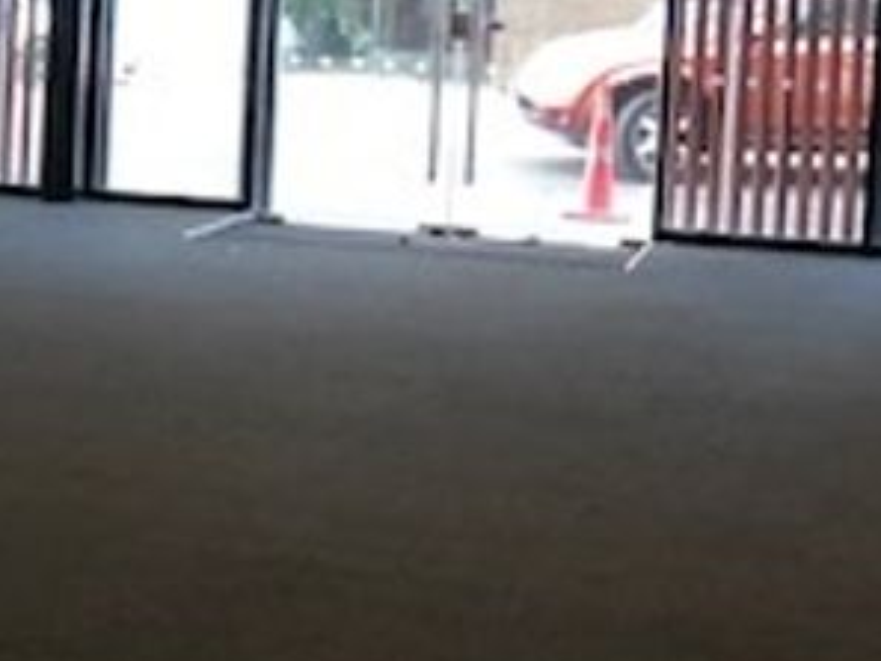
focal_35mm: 113
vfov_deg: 13.1
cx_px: -273
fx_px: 2877
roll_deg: -1.8
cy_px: 139
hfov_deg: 16.4
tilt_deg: -2.6
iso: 40
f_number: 1.8
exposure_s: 1/25
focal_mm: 4
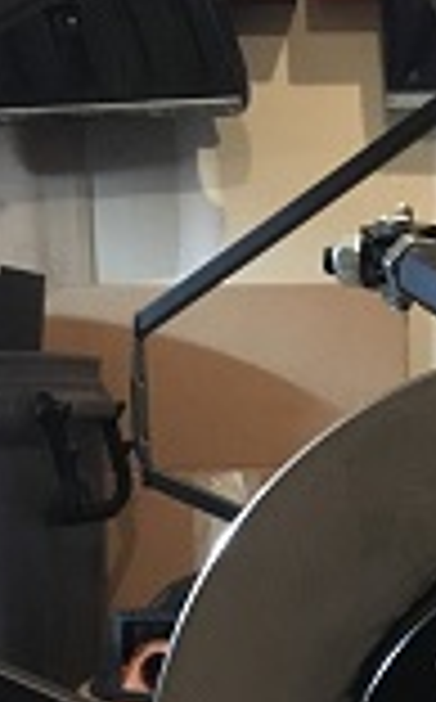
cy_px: 567
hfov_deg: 15.3
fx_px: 1508
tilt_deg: -5.3
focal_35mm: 79
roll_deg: +0.2
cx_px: 638
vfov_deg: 25.7
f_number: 2.2
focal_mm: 4.15
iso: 640
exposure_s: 1/15
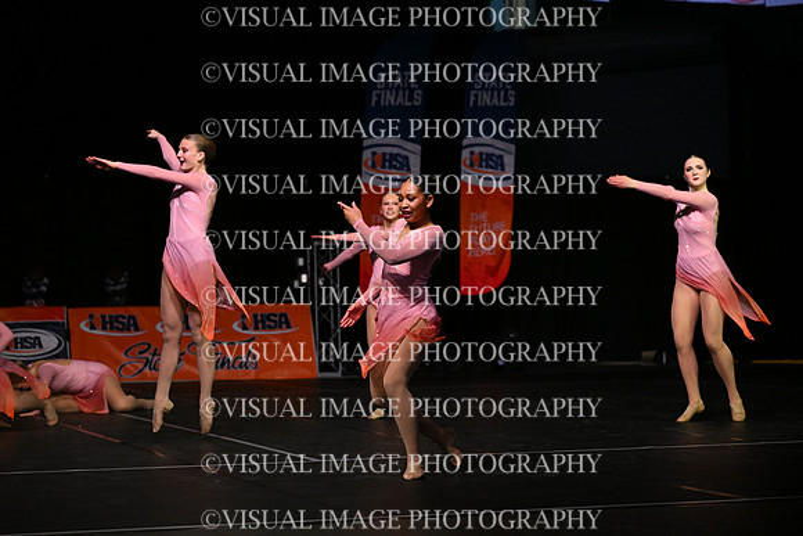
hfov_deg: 22.1
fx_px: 2052
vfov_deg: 14.9
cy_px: 268
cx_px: 402
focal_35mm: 92
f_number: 4
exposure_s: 1/1000
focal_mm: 92
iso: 8000
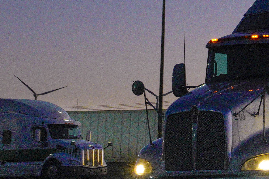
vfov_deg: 6.2
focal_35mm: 214
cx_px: 434
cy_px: -201
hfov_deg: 9.3
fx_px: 1599
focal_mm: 37
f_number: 4.5
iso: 2500
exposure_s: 1/160
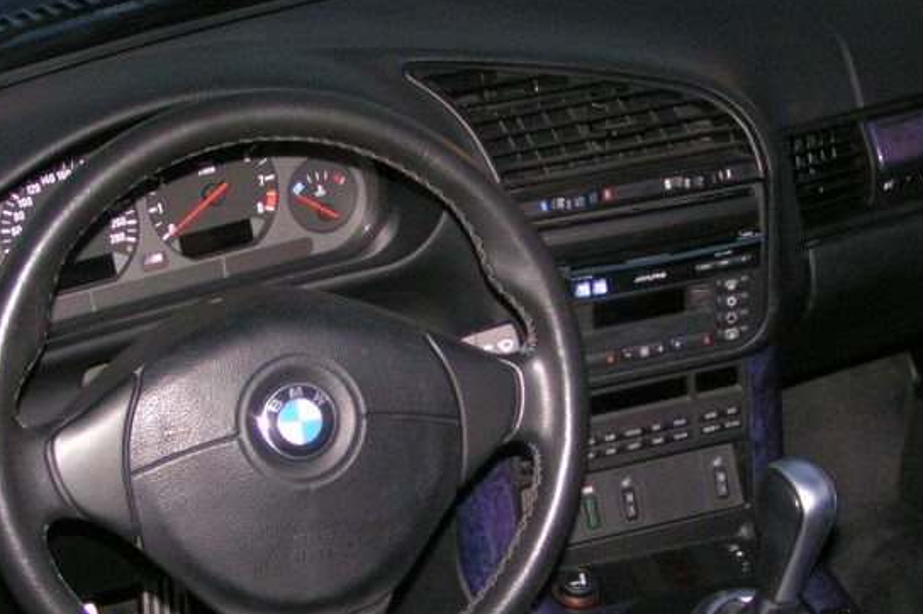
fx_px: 1922
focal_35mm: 75
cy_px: 502
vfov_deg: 18.0
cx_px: 361
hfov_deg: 26.9
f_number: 2.8
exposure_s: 1/50
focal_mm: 7.6
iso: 200
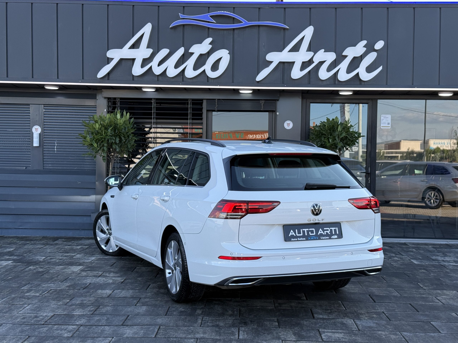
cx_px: 229
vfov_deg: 30.3
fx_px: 635
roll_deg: -0.8
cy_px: 172
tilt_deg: -0.4
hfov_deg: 39.7
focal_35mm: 48
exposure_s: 1/733
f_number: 1.78
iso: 64
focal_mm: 6.76
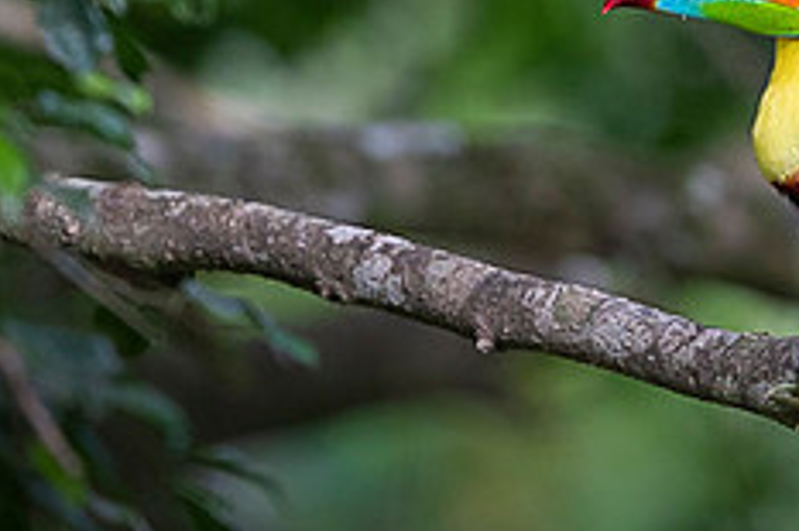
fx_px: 33755
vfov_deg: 0.9
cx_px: 699
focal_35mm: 1522
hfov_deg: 1.4
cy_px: -116
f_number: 4
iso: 800
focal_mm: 500
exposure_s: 1/250
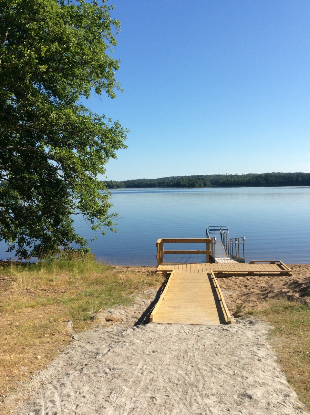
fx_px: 383
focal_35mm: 32
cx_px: 155
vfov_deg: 56.9
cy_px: 208
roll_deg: +0.3
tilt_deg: -3.5
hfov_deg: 44.1
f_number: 2.4
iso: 32
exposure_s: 1/1546
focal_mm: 3.3
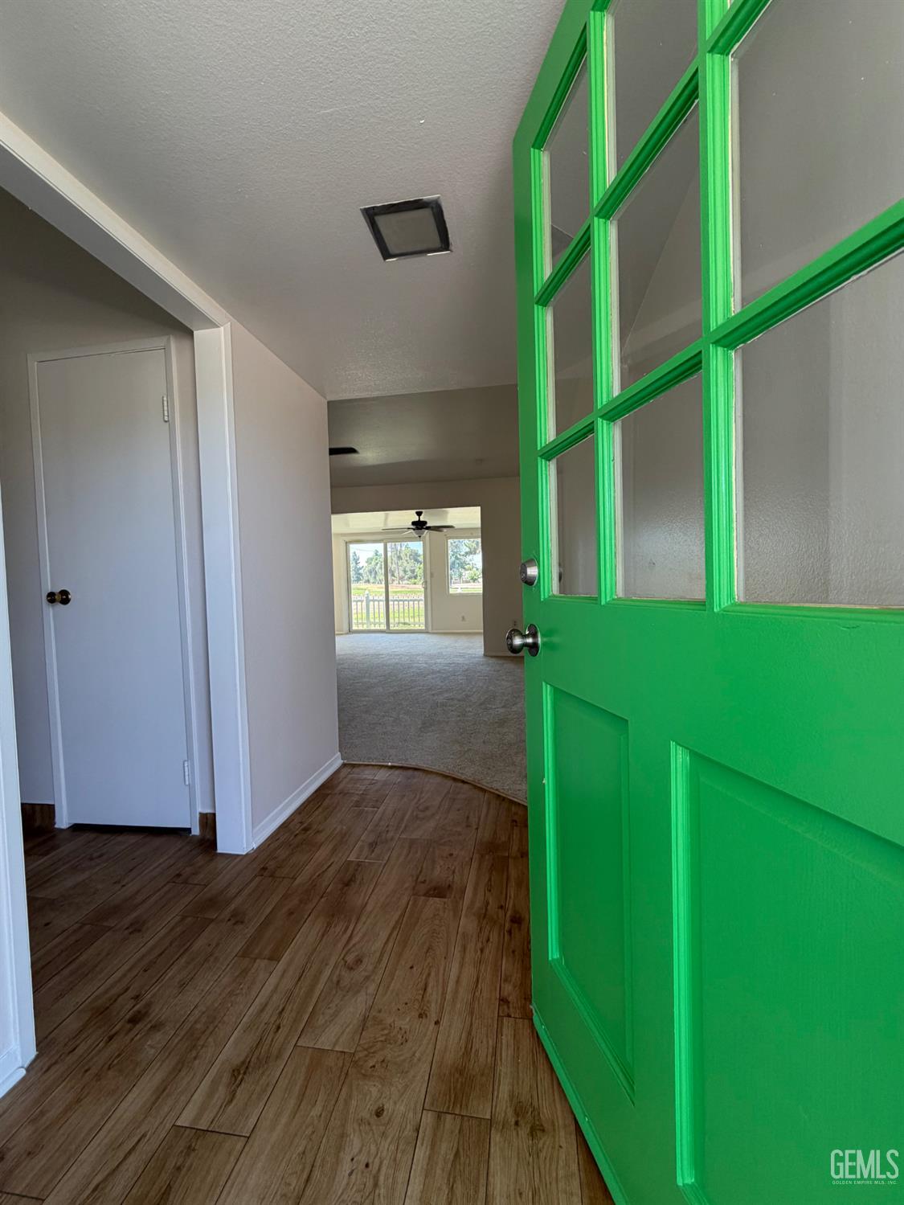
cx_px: 452
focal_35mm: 14
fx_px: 487
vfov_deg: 102.0
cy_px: 602
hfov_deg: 85.7
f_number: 2.2
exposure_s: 1/121
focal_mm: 2.22
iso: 100
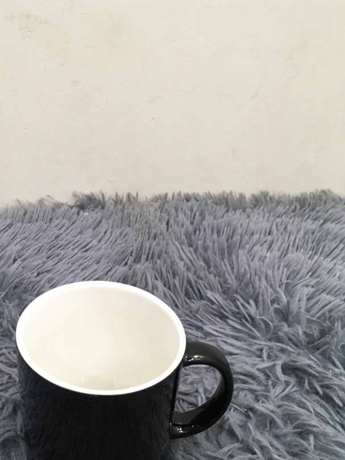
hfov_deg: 33.3
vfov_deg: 43.1
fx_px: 571
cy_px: 312
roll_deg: -0.3
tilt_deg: -37.9
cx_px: 110
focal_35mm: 43
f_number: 2.2
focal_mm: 4.15
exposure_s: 1/33
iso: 160
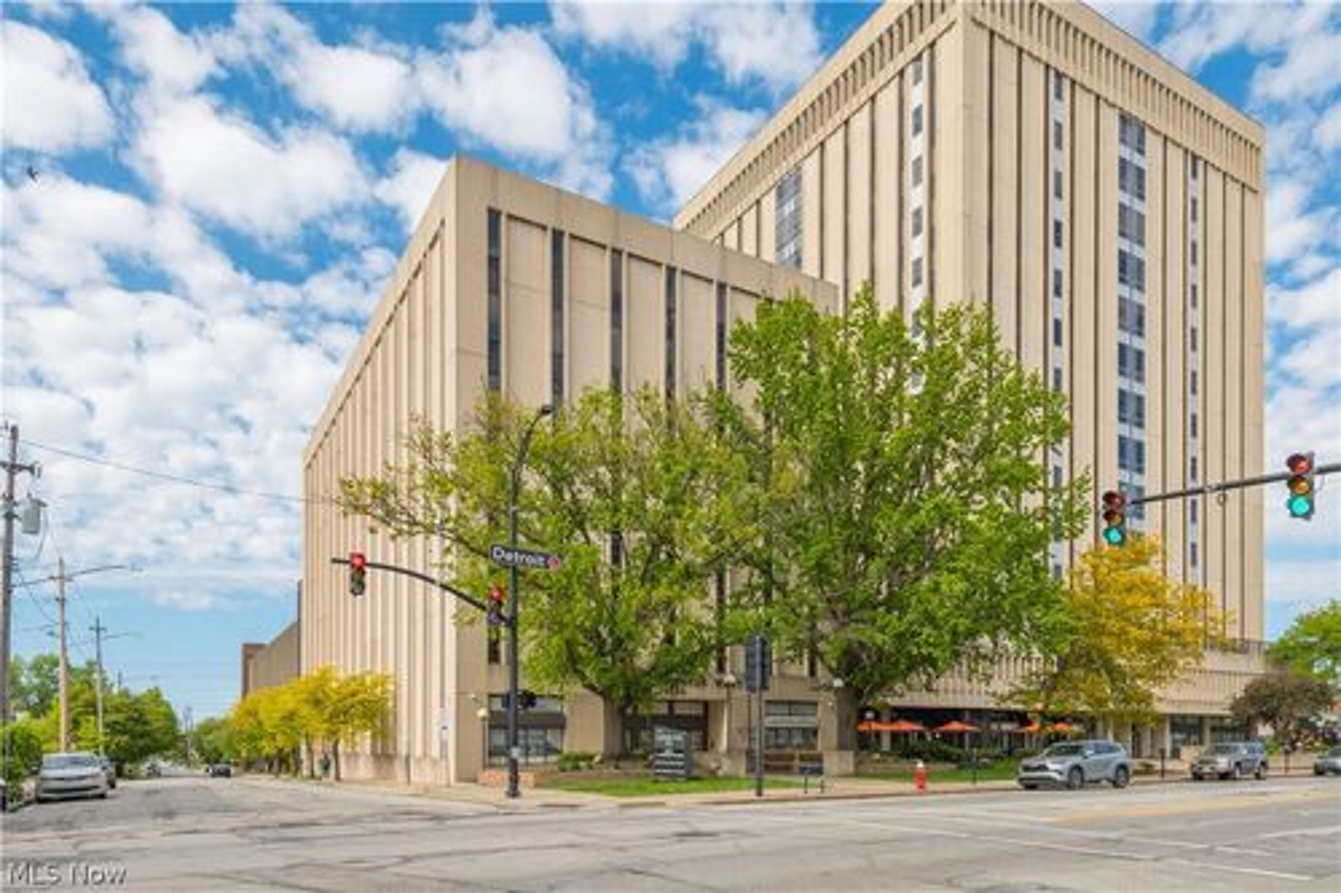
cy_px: 446
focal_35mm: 23
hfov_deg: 76.1
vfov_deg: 55.1
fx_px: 856
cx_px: 670
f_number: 9
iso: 200
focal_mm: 23
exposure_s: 1/800
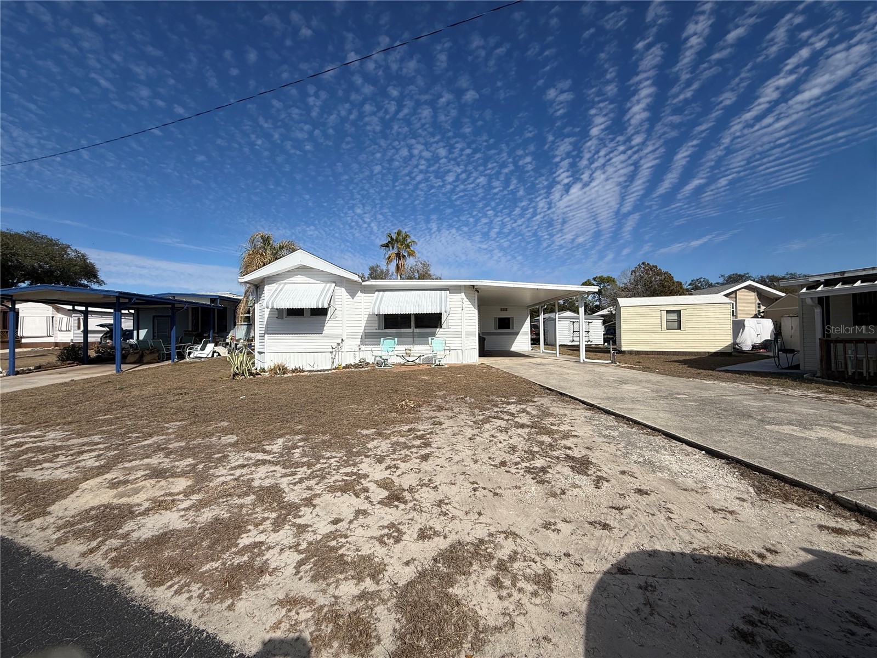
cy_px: 329
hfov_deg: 102.1
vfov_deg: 85.7
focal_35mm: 14
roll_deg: +0.6
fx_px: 355
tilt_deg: +1.9
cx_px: 438
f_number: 2.2
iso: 50
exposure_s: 1/5618
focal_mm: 2.22
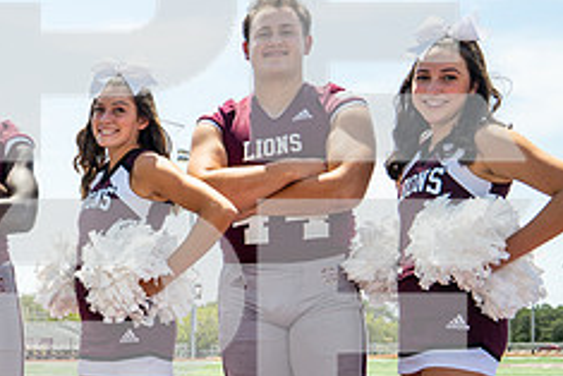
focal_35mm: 69
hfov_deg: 26.6
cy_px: 327
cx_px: -77
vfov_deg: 19.5
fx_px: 1080
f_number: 8
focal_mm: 28
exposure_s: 1/125
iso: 100
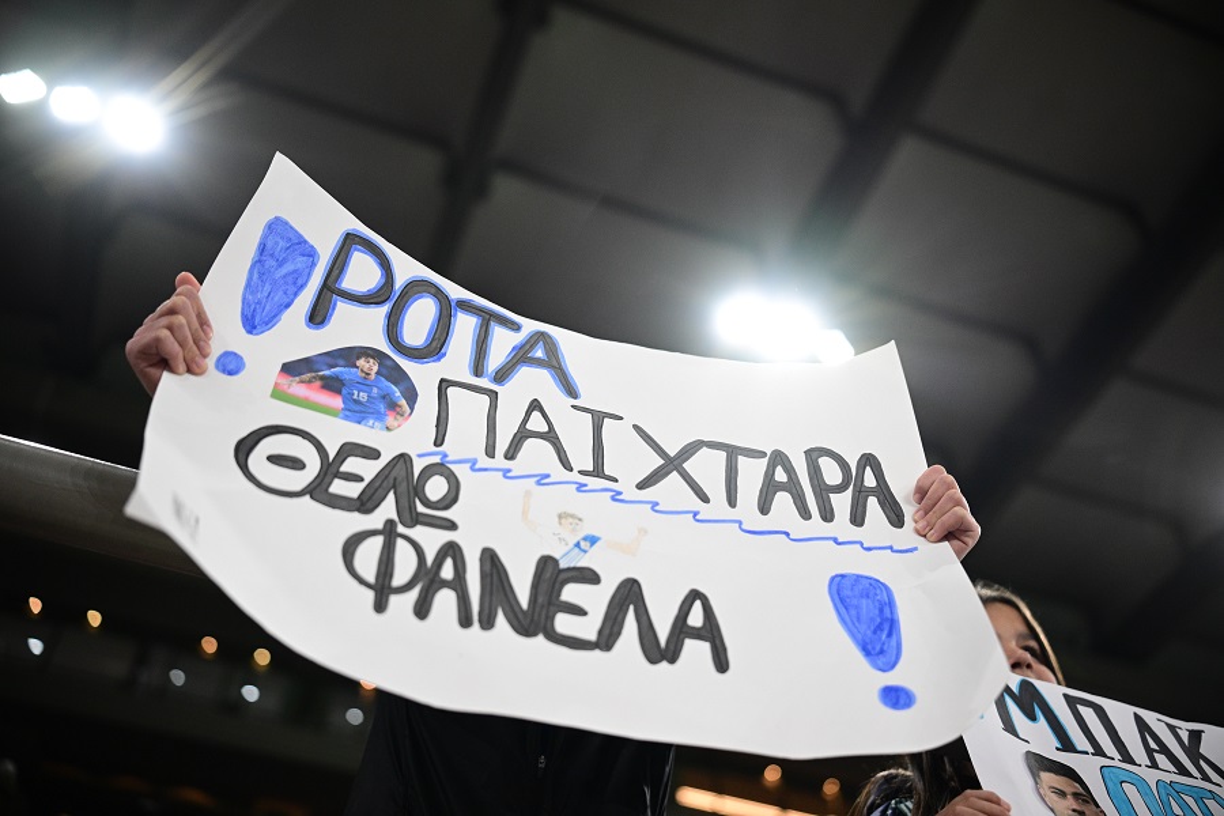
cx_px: 612
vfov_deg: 37.9
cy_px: 408
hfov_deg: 54.4
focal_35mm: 35
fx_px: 1190
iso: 1600
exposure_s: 1/1250
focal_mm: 35
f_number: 2
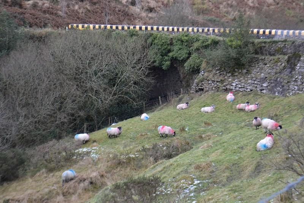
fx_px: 608
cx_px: 152
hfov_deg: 28.1
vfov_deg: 18.9
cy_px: 102
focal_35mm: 72
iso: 320
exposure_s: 1/125
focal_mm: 48
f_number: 5.6
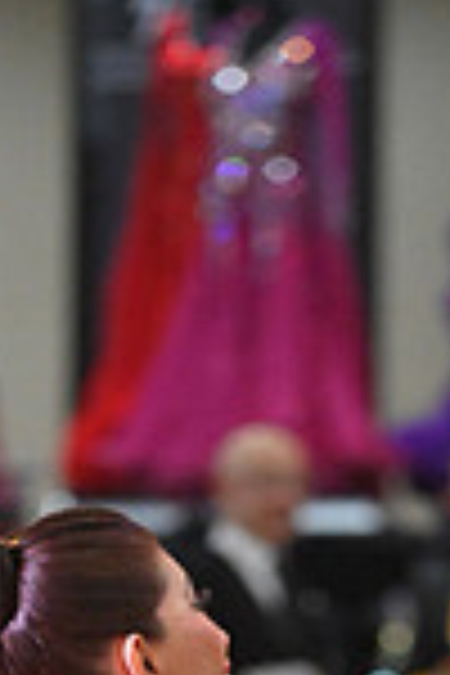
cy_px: 1264
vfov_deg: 2.7
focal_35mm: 775
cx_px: 416
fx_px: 14530
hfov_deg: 1.8
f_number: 4.5
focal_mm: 200
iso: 3200
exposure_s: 1/400
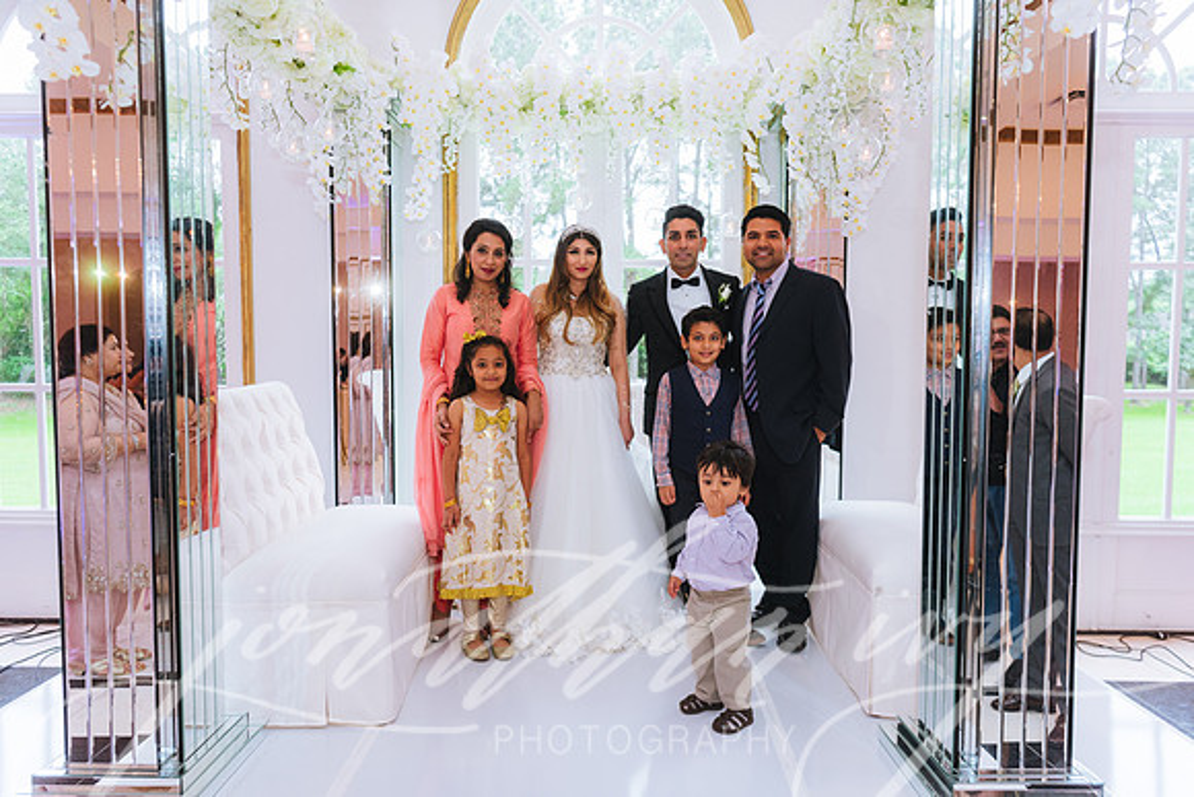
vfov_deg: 53.2
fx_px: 796
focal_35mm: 24
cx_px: 597
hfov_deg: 73.7
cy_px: 398
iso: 800
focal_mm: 24
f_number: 2.8
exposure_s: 1/200
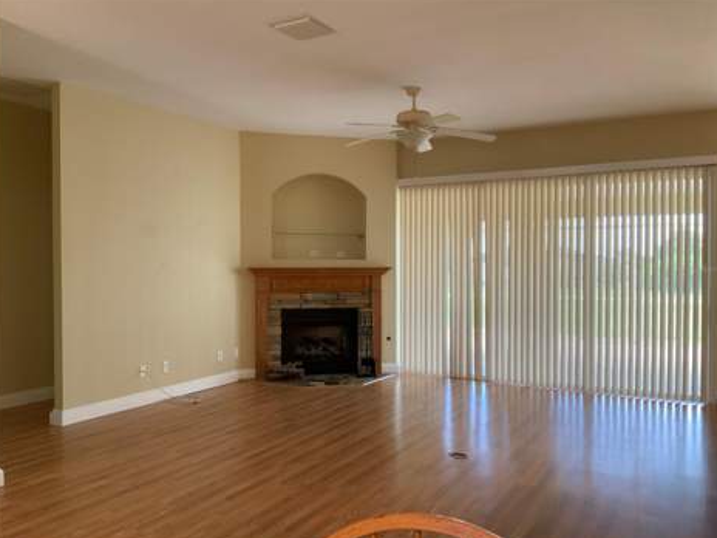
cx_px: 362
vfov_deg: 46.8
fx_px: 621
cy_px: 269
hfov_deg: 60.0
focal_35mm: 30
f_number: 1.8
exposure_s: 1/60
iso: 80
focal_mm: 3
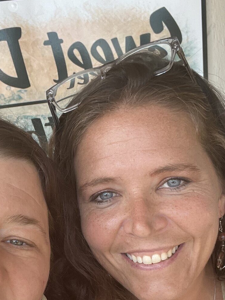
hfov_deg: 24.8
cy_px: 242
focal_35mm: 58
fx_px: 503
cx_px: 47
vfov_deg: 32.3
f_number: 2.2
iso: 32
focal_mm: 2.71
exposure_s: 1/121
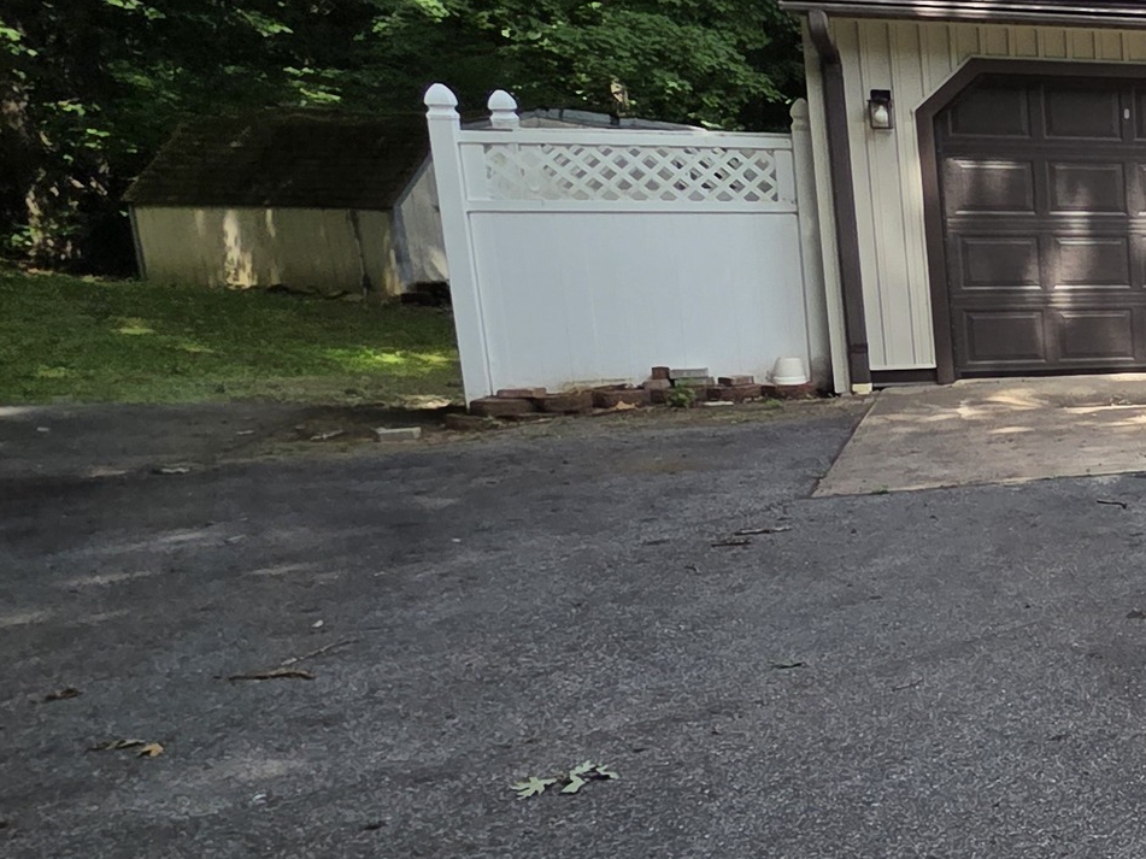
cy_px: 412
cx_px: 1824
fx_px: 1390
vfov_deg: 34.3
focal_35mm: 42
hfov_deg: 26.7
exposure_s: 1/750
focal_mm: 2.2
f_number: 2.2
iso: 50
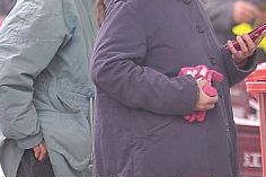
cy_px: -63
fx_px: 7516
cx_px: 416
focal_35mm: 1018
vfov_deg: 1.3
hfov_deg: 2.0
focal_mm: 200
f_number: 3.5
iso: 400
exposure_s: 1/500
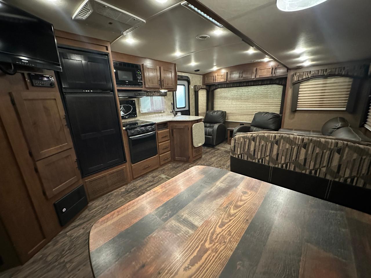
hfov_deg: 102.1
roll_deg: +2.1
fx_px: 150
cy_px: 139
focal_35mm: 14
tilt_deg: -15.3
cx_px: 186
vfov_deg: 85.7
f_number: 2.2
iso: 1000
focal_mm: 2.22
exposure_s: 1/40
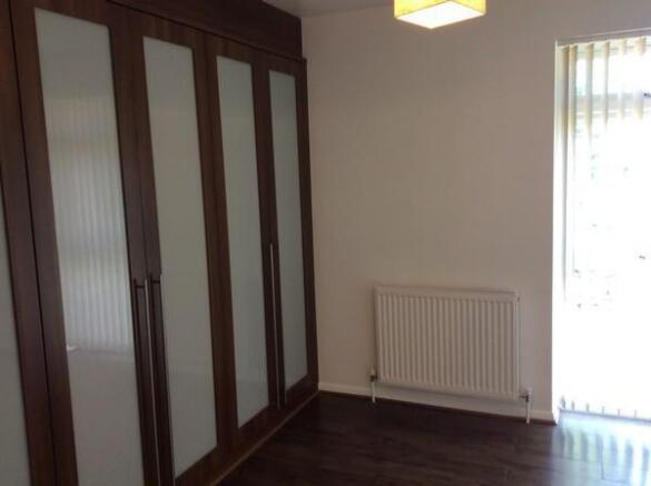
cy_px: 243
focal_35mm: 32
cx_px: 326
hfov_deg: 56.9
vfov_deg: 44.1
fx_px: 601
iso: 50
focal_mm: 3.3
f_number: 2.4
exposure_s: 1/24
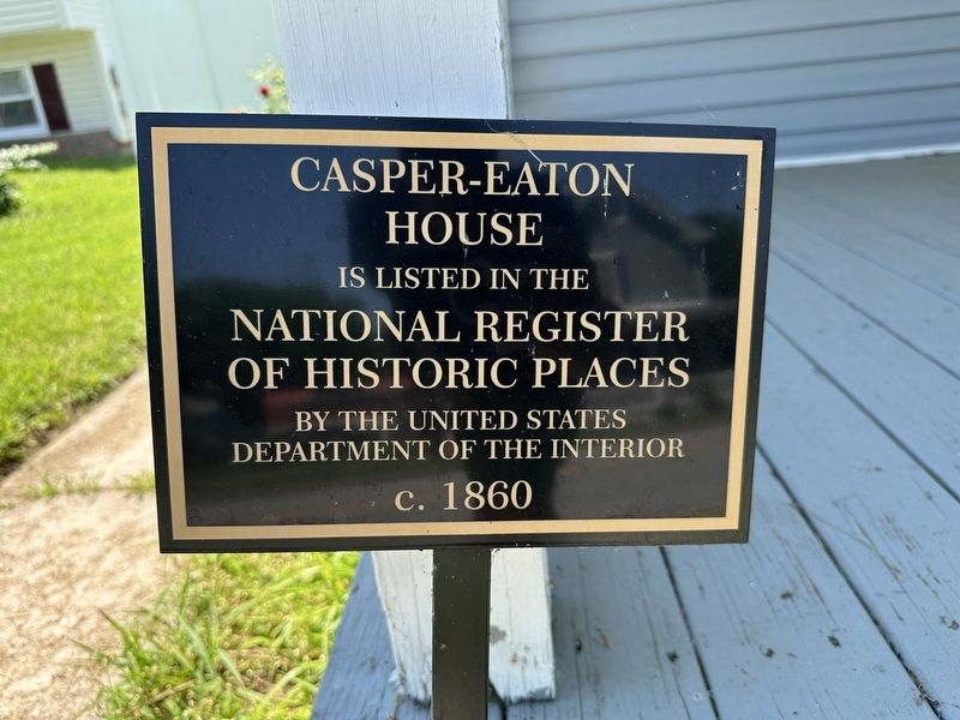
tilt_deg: -20.5
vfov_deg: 56.8
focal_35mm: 24
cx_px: 480
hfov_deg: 71.6
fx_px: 666
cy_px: 360
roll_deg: +4.6
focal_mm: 6.86
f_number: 1.78
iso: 80
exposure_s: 1/779
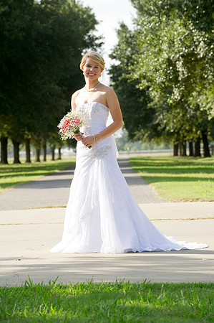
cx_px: 107
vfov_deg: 11.8
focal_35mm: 175
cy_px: 162
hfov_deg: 7.8
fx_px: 1564
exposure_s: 1/250
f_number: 7.1
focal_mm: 175
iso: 250
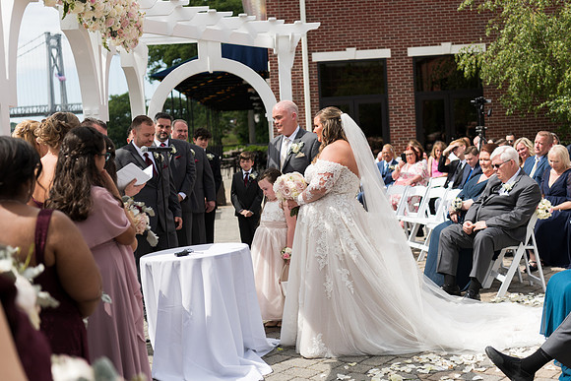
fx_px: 799
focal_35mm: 50
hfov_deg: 39.3
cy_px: 190
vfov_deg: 26.8
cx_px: 286
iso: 64
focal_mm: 48
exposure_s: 1/1600
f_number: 2.8
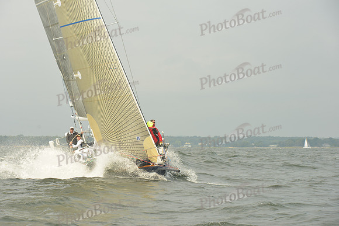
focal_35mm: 102
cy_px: 113
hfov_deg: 20.0
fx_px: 961
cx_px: 170
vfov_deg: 13.4
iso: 320
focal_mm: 102
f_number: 8
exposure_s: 1/1250
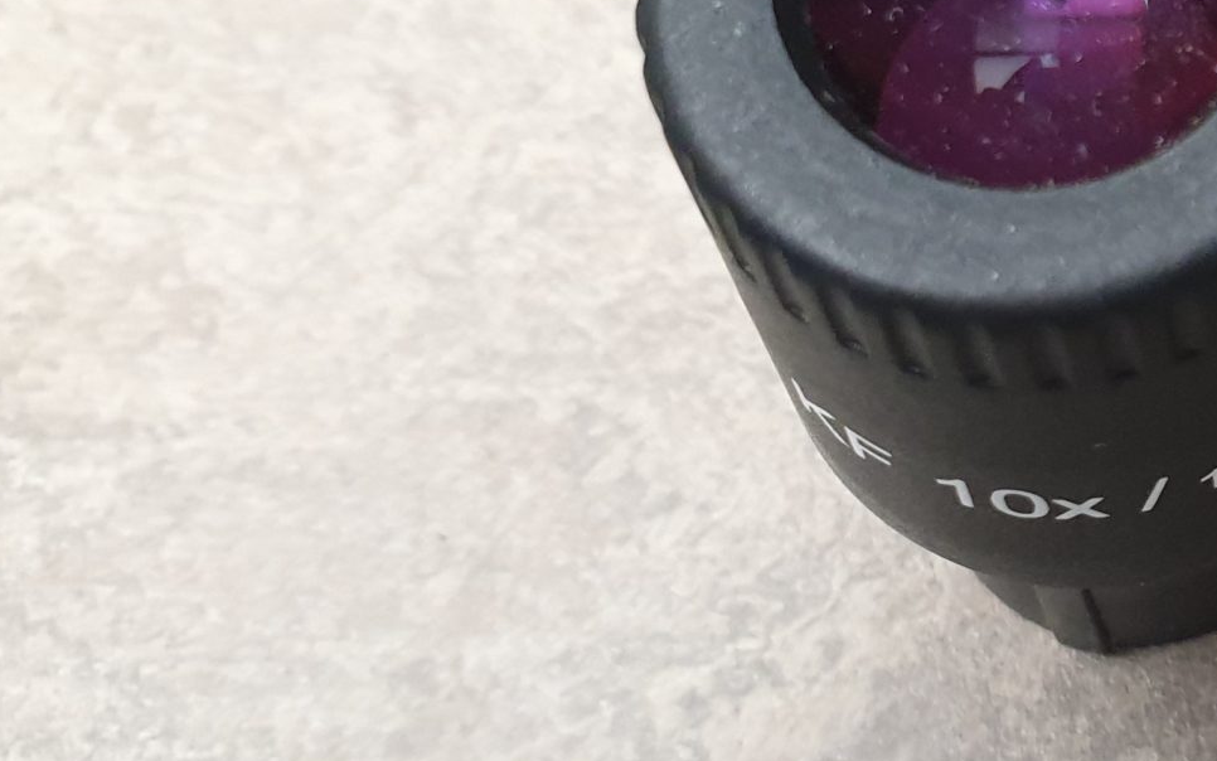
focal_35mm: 73
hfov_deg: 25.1
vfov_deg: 17.8
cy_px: 314
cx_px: 1498
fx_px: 2421
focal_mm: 4.3
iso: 250
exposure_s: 1/50
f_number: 2.4
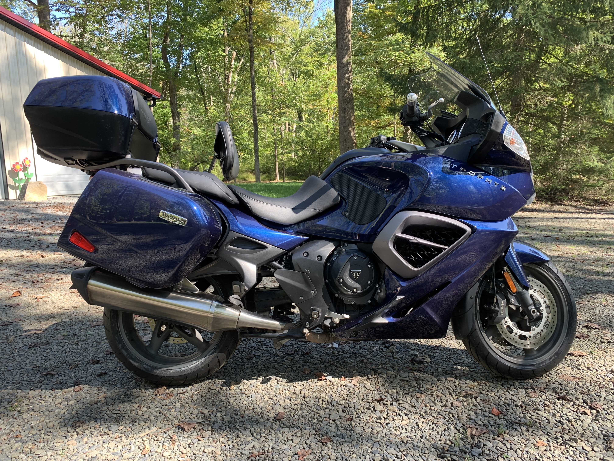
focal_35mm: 26
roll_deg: +1.9
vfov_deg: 53.1
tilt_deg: -9.5
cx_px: 307
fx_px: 461
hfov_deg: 67.3
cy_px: 230
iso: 25
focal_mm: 4.25
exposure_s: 1/122
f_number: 1.8
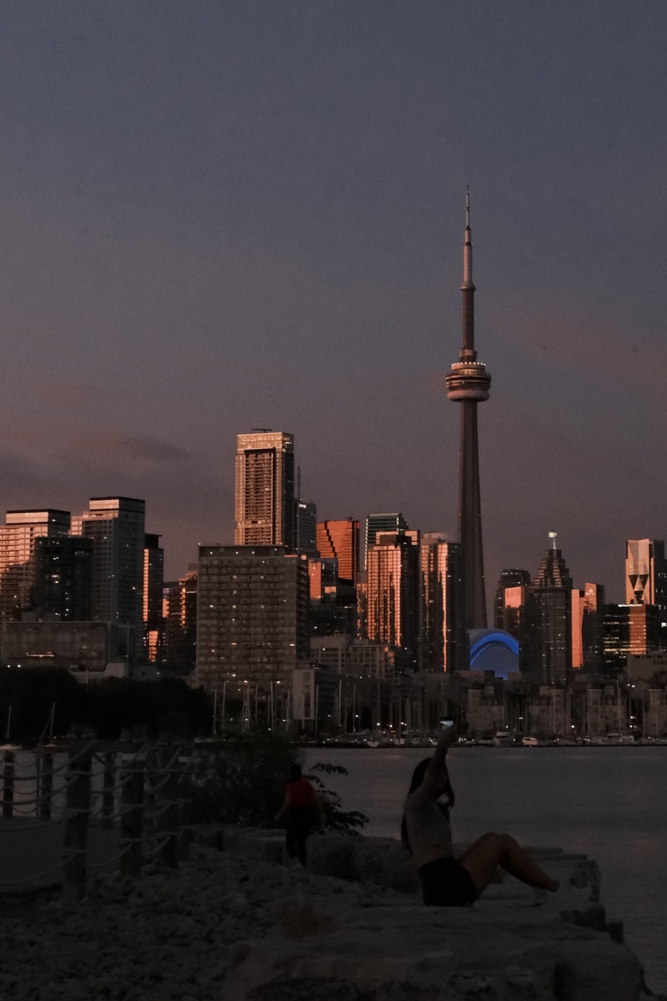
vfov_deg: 42.3
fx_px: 1279
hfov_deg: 29.1
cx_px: 435
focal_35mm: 46
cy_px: 357
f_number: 5
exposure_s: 1/100
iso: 2000
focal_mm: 23
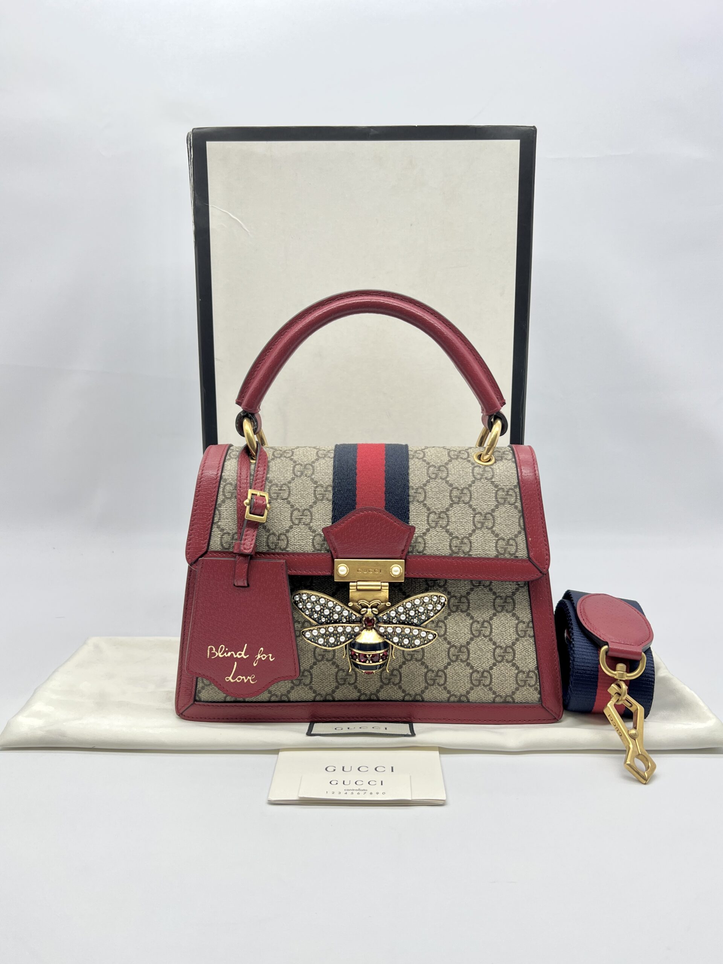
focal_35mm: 26
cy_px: 482
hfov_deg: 53.1
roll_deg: -0.2
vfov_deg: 67.3
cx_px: 362
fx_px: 724
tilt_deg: -10.5
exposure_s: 1/102
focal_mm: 5.7
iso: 32
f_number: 1.5
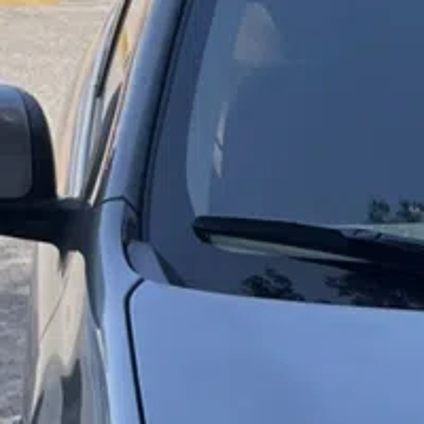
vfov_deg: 11.1
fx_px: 2176
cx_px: 967
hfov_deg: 10.0
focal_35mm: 157
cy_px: 387
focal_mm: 4.2
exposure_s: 1/1887
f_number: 1.6
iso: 32
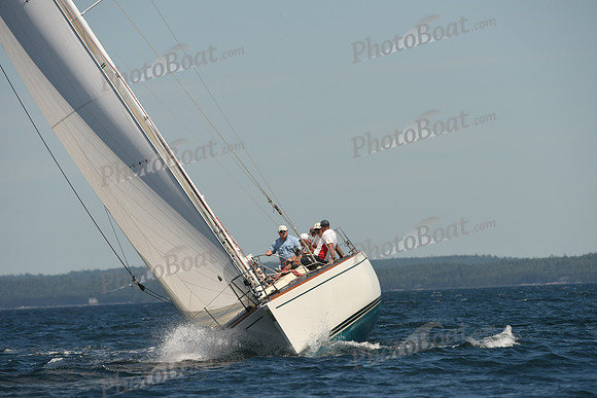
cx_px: 298
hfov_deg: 5.2
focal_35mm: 400
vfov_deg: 3.4
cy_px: 199
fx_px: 6635
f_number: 7.1
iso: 250
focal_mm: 400
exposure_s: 1/1000
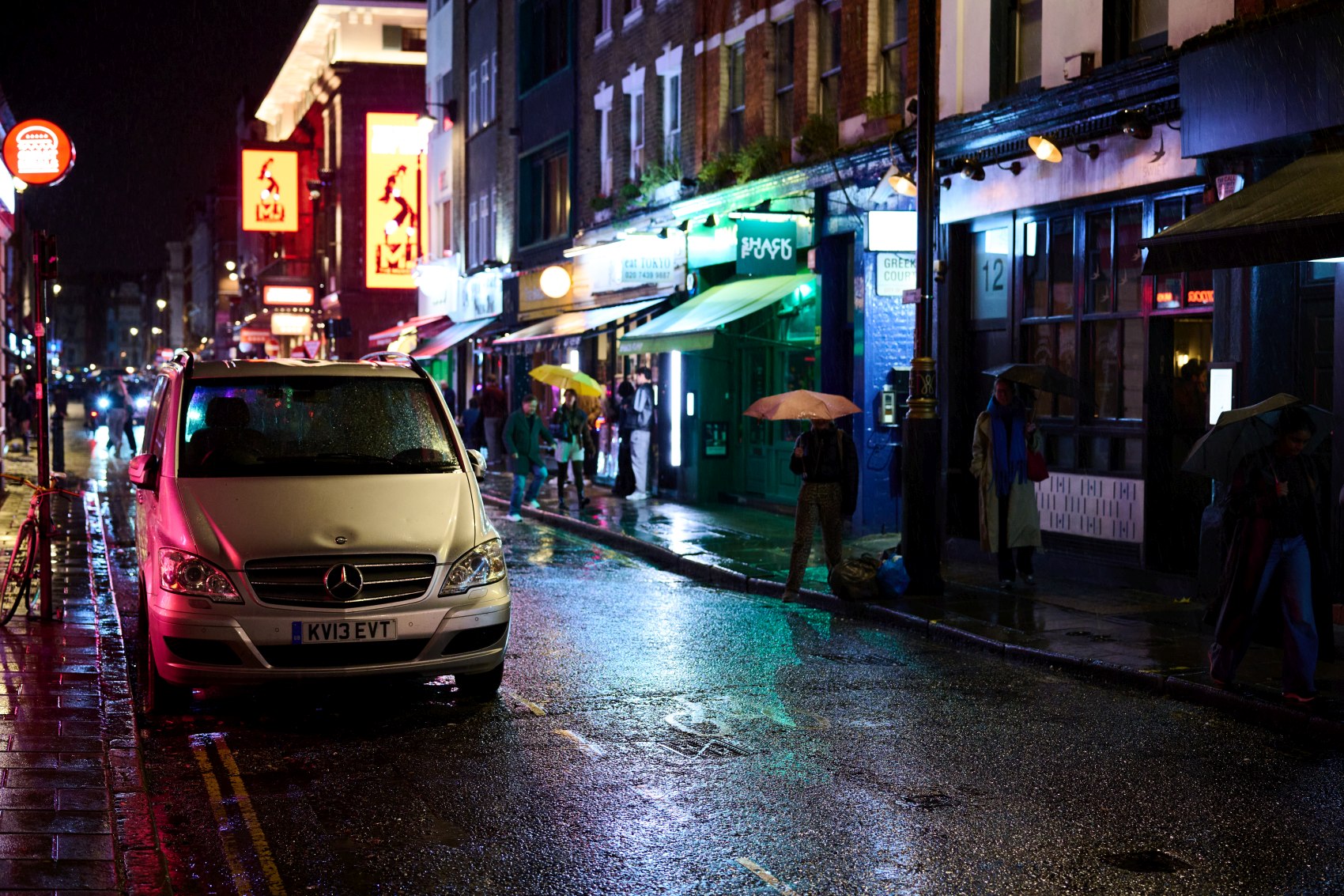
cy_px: 448
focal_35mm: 45
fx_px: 1680
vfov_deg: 29.9
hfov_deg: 43.6
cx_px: 672
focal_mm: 45
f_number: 2.5
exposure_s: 1/125
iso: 2200
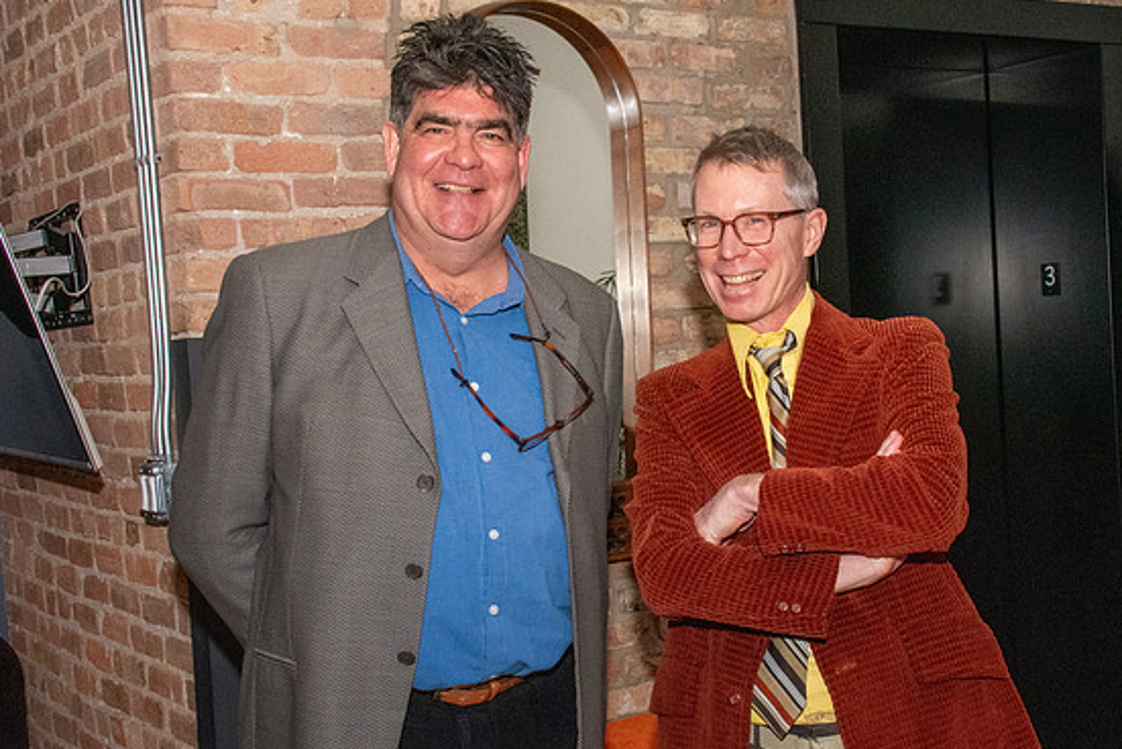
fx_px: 1528
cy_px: 408
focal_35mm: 49
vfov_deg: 27.5
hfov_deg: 40.2
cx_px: 639
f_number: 14
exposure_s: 1/160
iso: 5000
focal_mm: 28
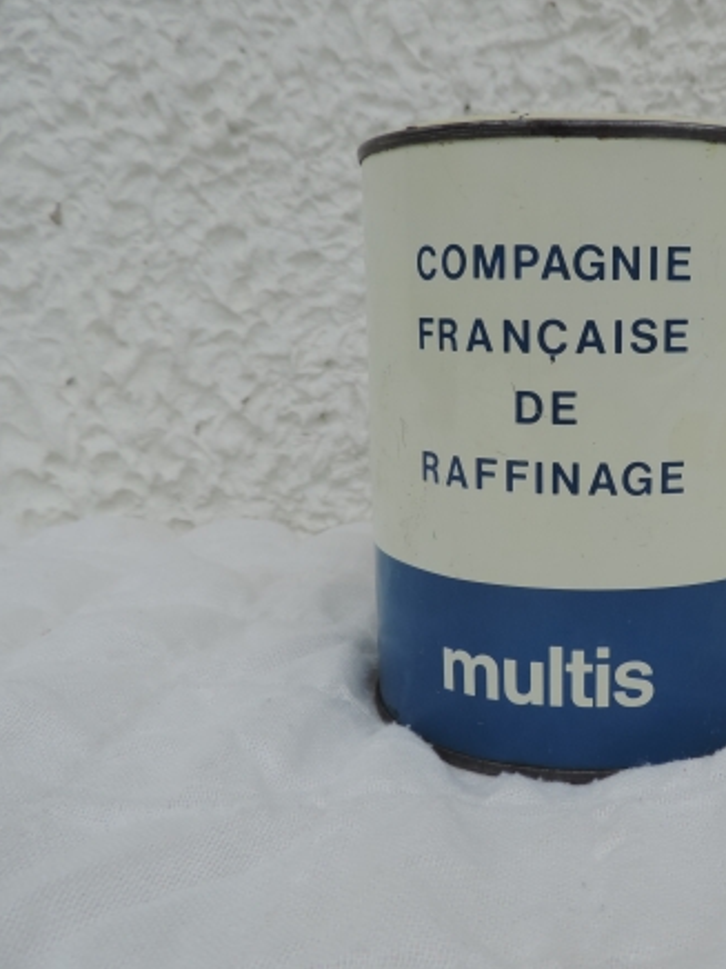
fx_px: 923
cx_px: 597
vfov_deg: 55.3
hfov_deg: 40.9
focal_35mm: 33
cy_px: 473
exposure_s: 1/1250
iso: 80
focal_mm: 4.3
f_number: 3
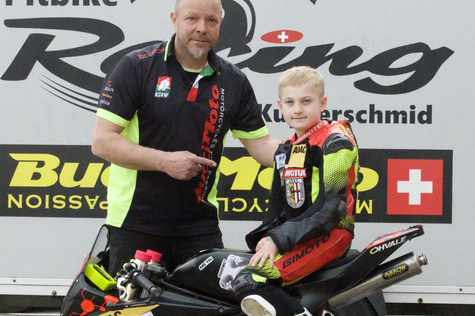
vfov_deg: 11.8
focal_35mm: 116
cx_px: 262
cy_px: 202
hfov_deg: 17.6
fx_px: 1529
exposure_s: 1/2500
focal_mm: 70
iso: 51200
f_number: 13
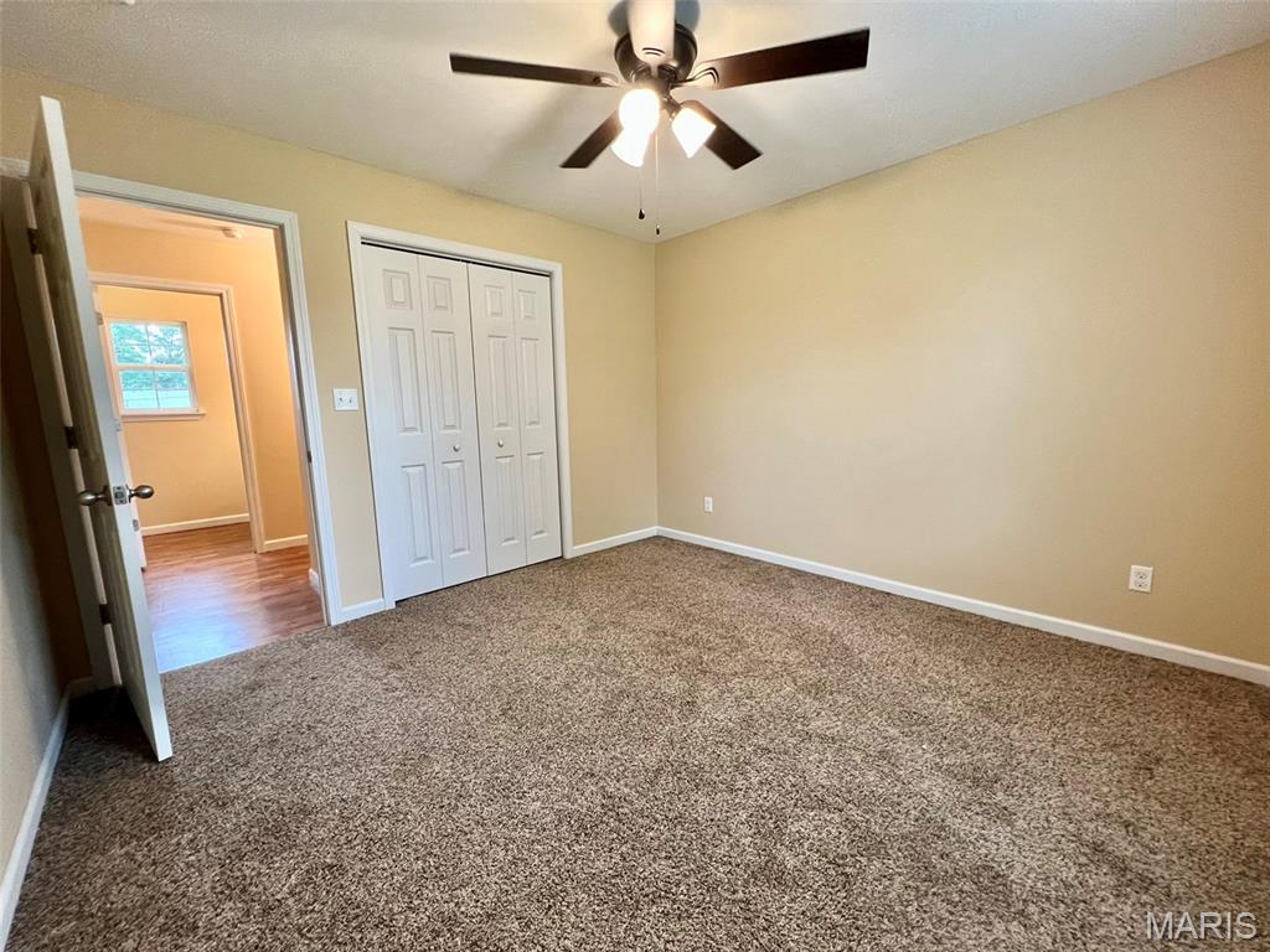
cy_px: 476
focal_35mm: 13
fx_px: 477
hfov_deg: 106.2
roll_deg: +1.3
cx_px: 635
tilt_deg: -9.2
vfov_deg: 89.9
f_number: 1.8
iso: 200
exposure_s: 1/60
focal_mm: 1.57
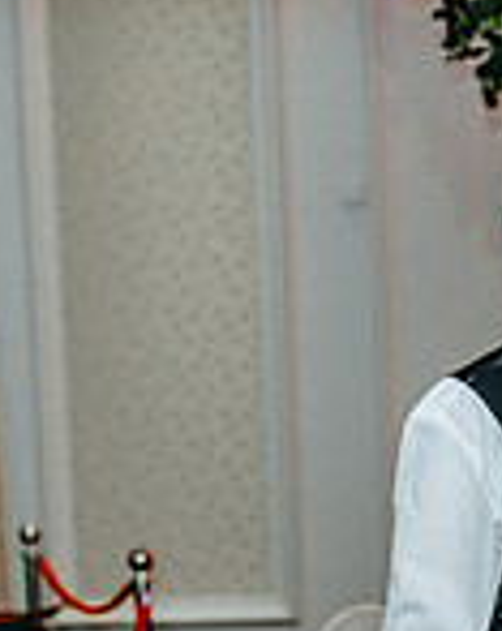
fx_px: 2422
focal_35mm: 130
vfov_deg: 14.5
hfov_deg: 11.3
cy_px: 693
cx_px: 807
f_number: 2
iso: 1600
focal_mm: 35
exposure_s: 1/250
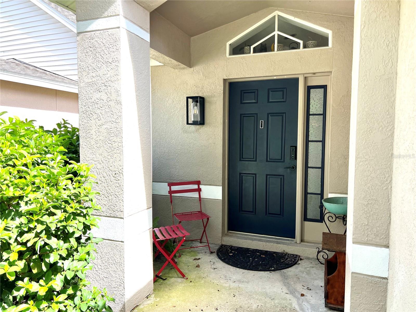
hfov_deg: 67.3
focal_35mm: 26
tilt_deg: -4.0
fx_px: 312
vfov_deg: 53.1
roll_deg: -0.8
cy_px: 156
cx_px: 208
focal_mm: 5.7
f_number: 1.5
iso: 50
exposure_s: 1/853
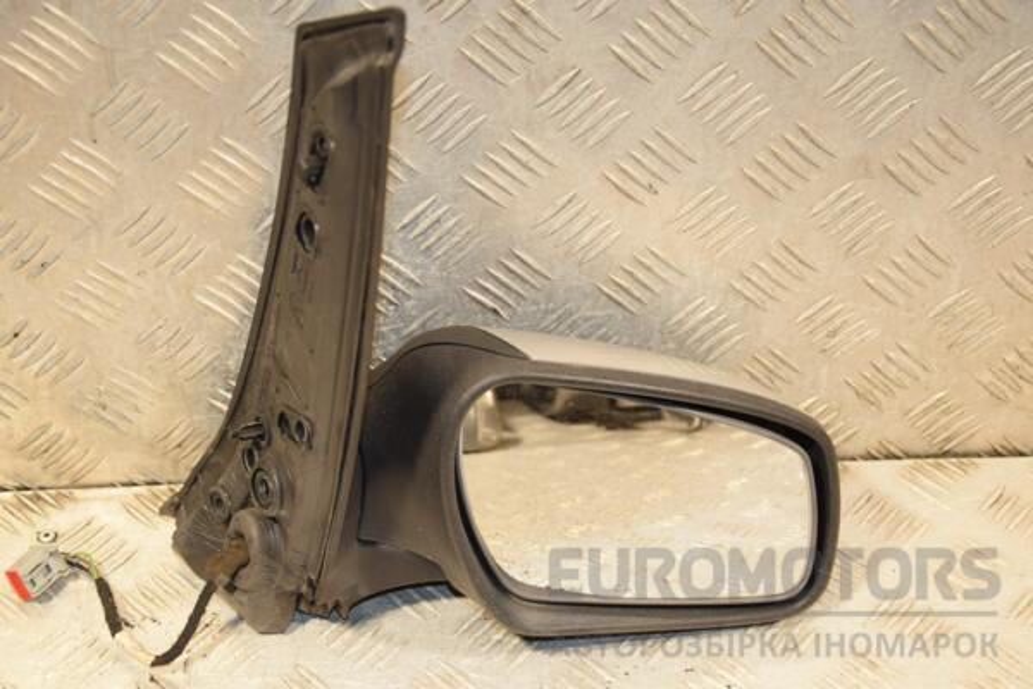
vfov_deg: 20.2
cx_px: 516
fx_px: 1937
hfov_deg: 29.9
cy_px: 344
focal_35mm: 68
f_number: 4.8
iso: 800
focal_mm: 45
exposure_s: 1/200
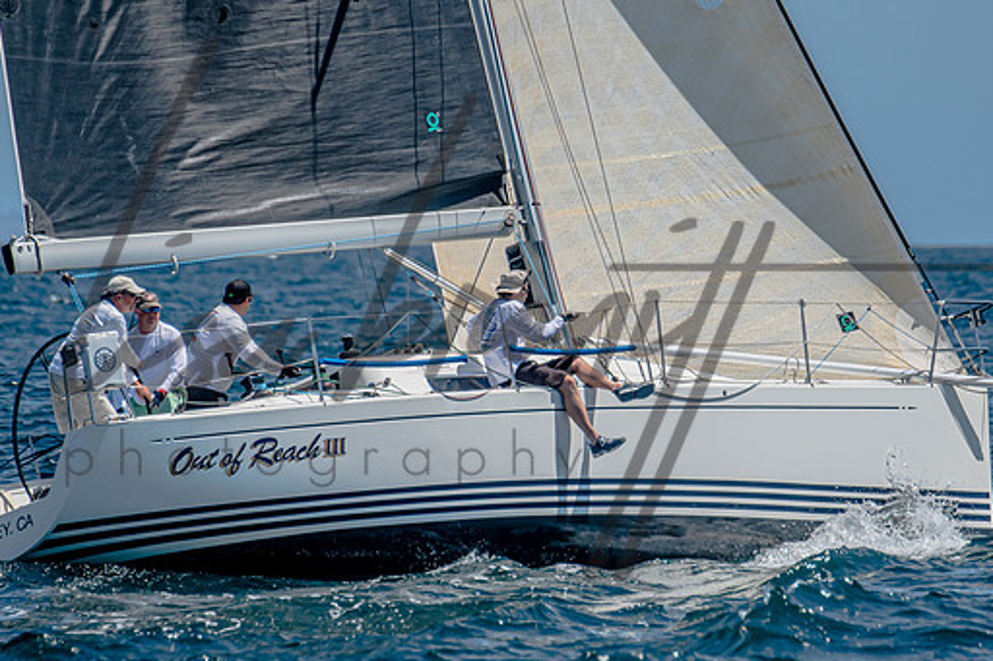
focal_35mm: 833
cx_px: 632
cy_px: 388
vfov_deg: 1.6
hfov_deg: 2.5
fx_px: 22968
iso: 200
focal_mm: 390
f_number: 5.6
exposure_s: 1/2000
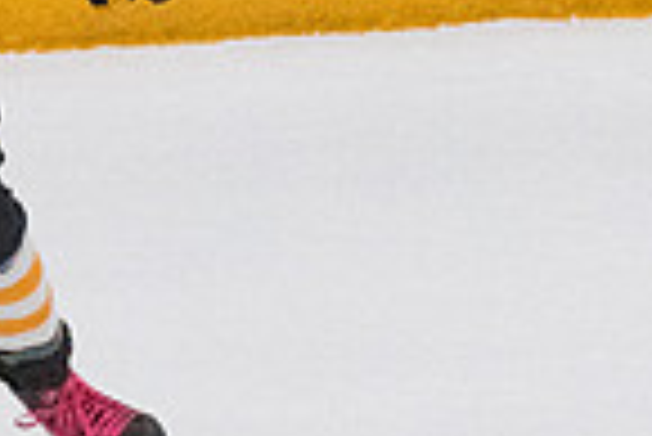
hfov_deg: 1.8
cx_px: 1016
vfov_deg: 1.2
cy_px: 184
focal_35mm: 1137
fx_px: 20613
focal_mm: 190
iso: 8000
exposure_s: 1/1600
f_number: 5
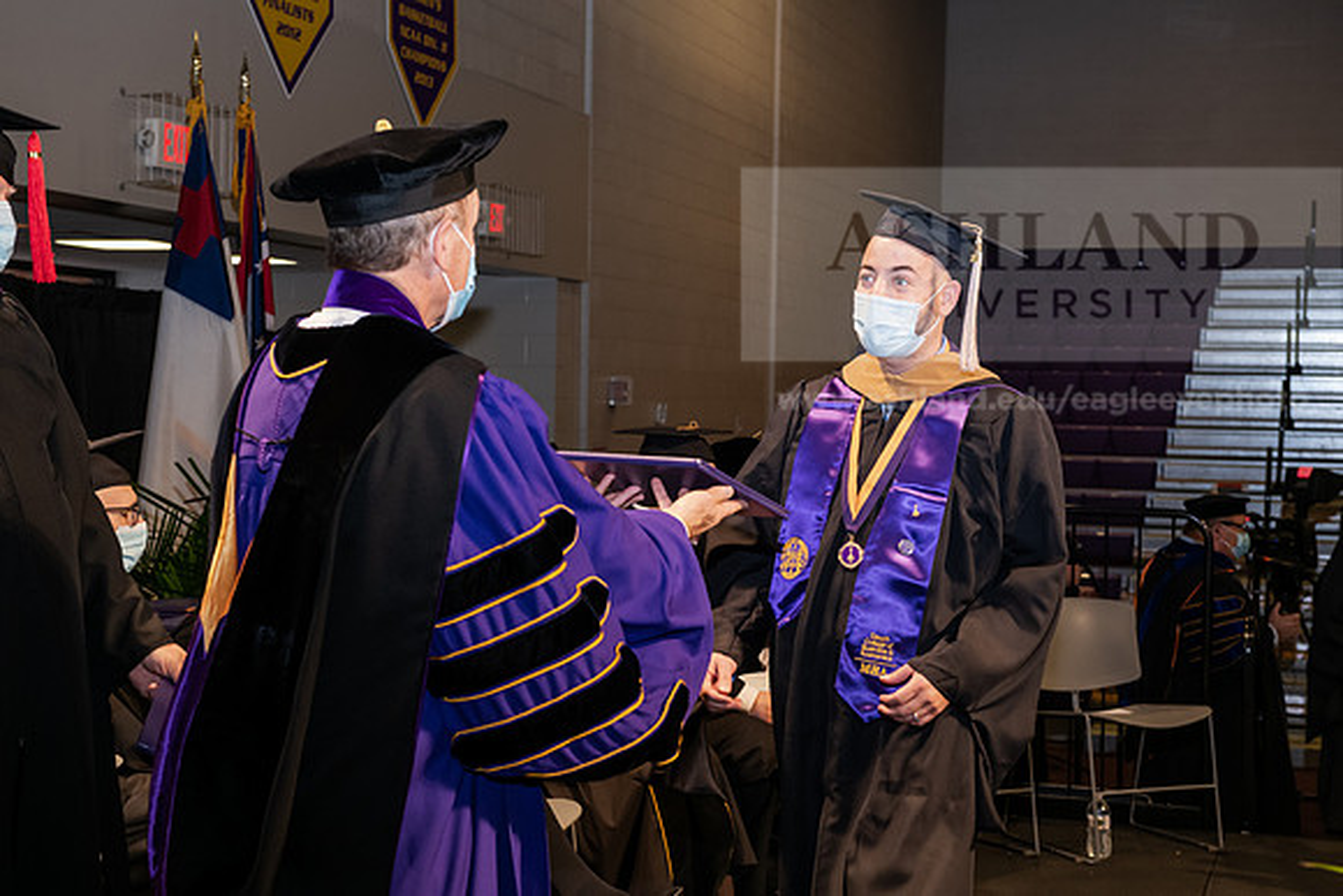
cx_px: 672
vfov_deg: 22.6
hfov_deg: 33.4
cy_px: 448
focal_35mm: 60
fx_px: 2239
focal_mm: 60
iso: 1600
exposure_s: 1/200
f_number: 6.3
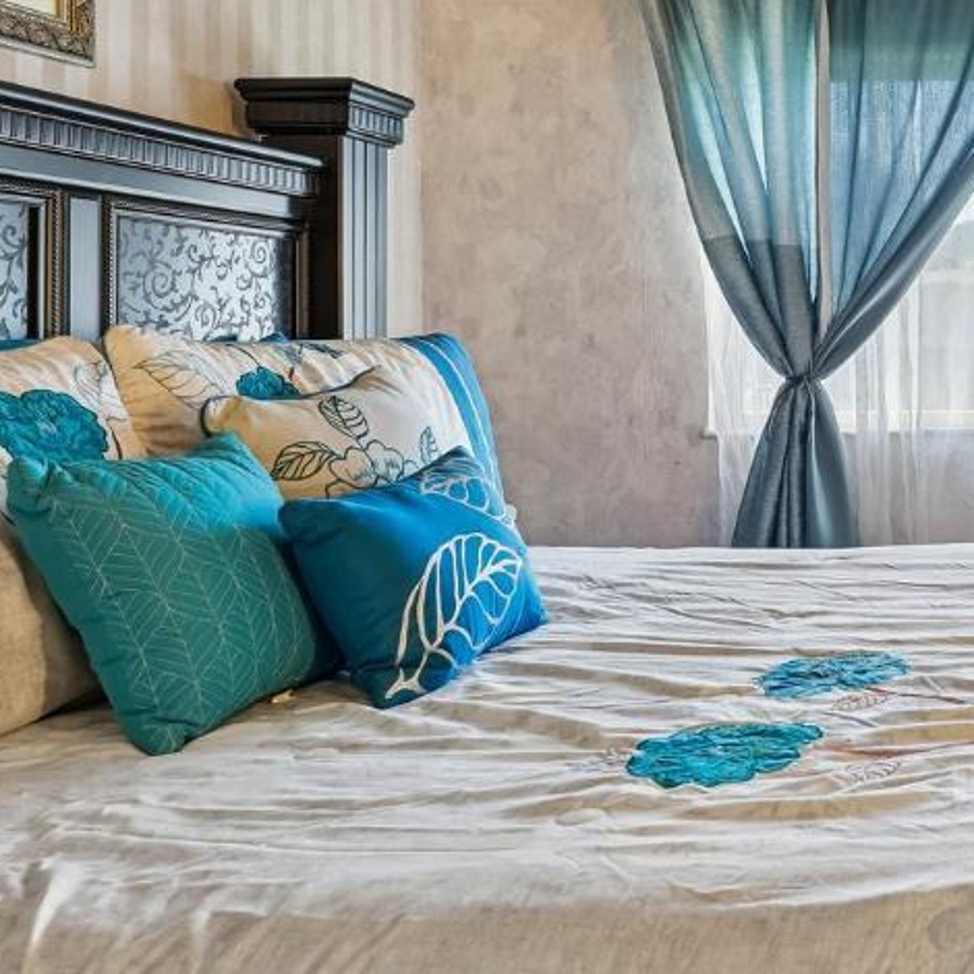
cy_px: 384
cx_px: 1092
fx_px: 1210
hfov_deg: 36.5
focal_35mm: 38
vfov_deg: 43.6
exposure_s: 1/20
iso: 640
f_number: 8
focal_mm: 14
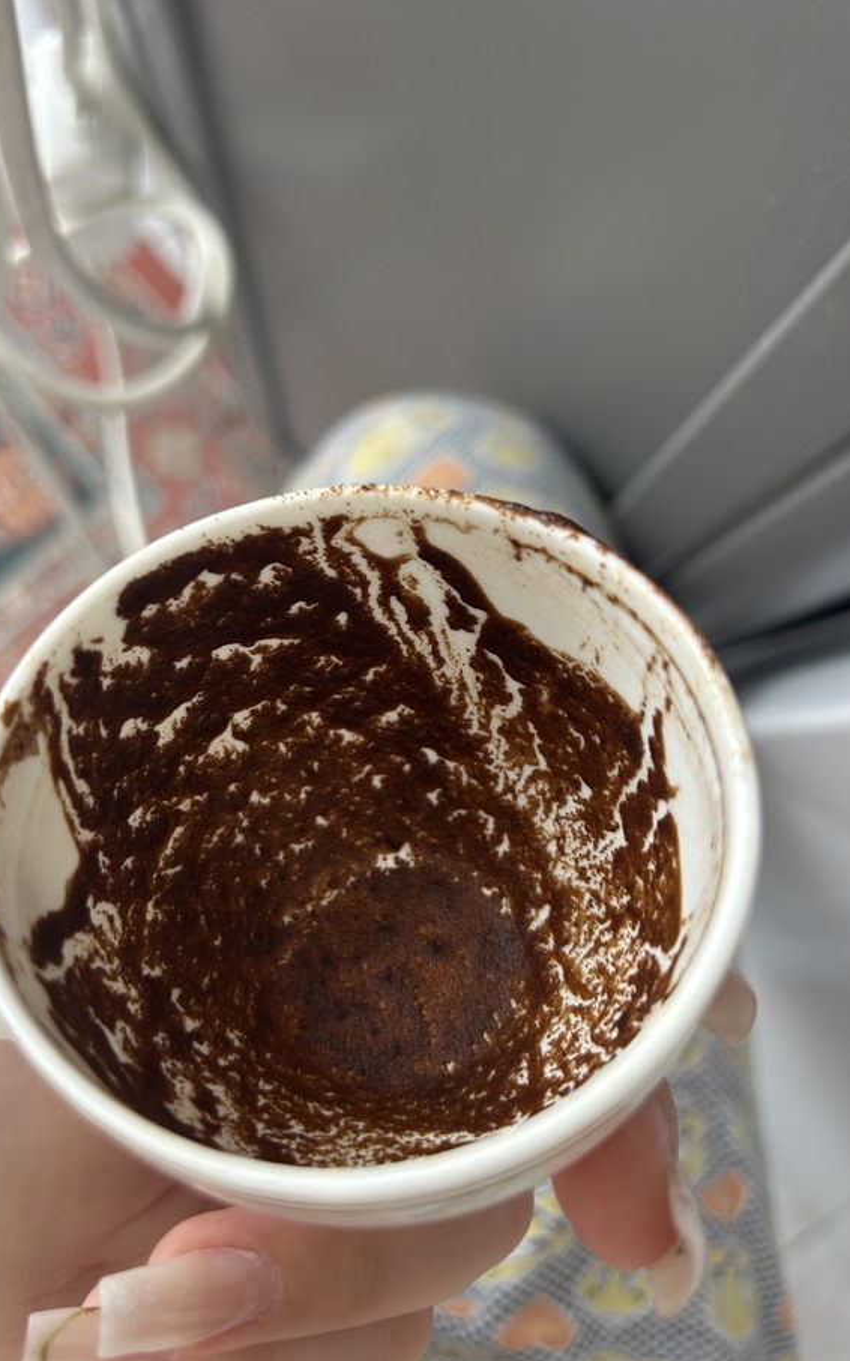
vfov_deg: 66.5
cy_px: 687
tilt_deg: -83.6
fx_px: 1038
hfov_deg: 44.5
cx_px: 380
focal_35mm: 28
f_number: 1.5
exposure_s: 1/113
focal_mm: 5.7
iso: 125
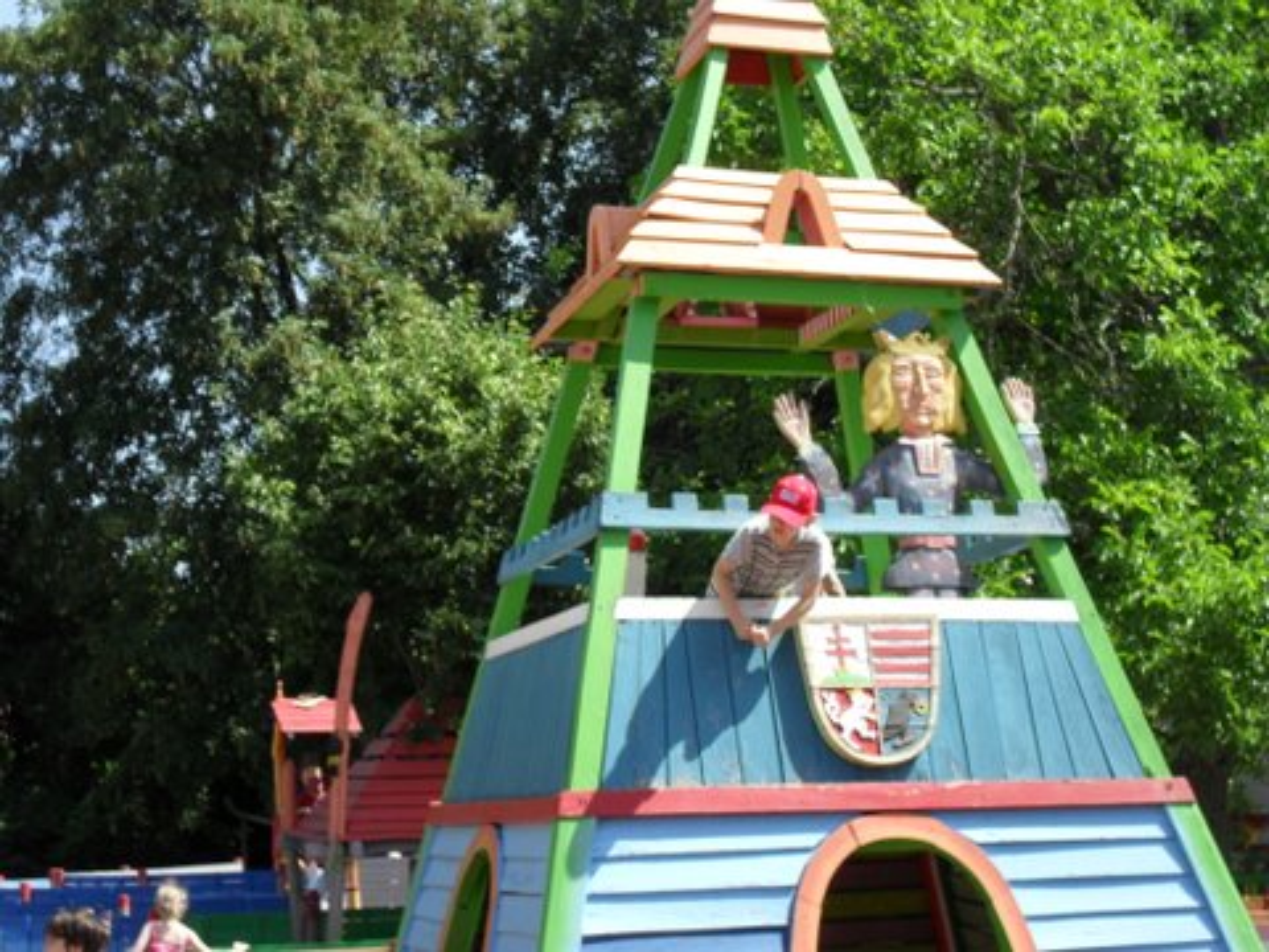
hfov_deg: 29.4
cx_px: 634
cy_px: 476
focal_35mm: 66
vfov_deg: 22.3
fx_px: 2420
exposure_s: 1/250
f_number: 4.6
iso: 100
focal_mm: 11.7
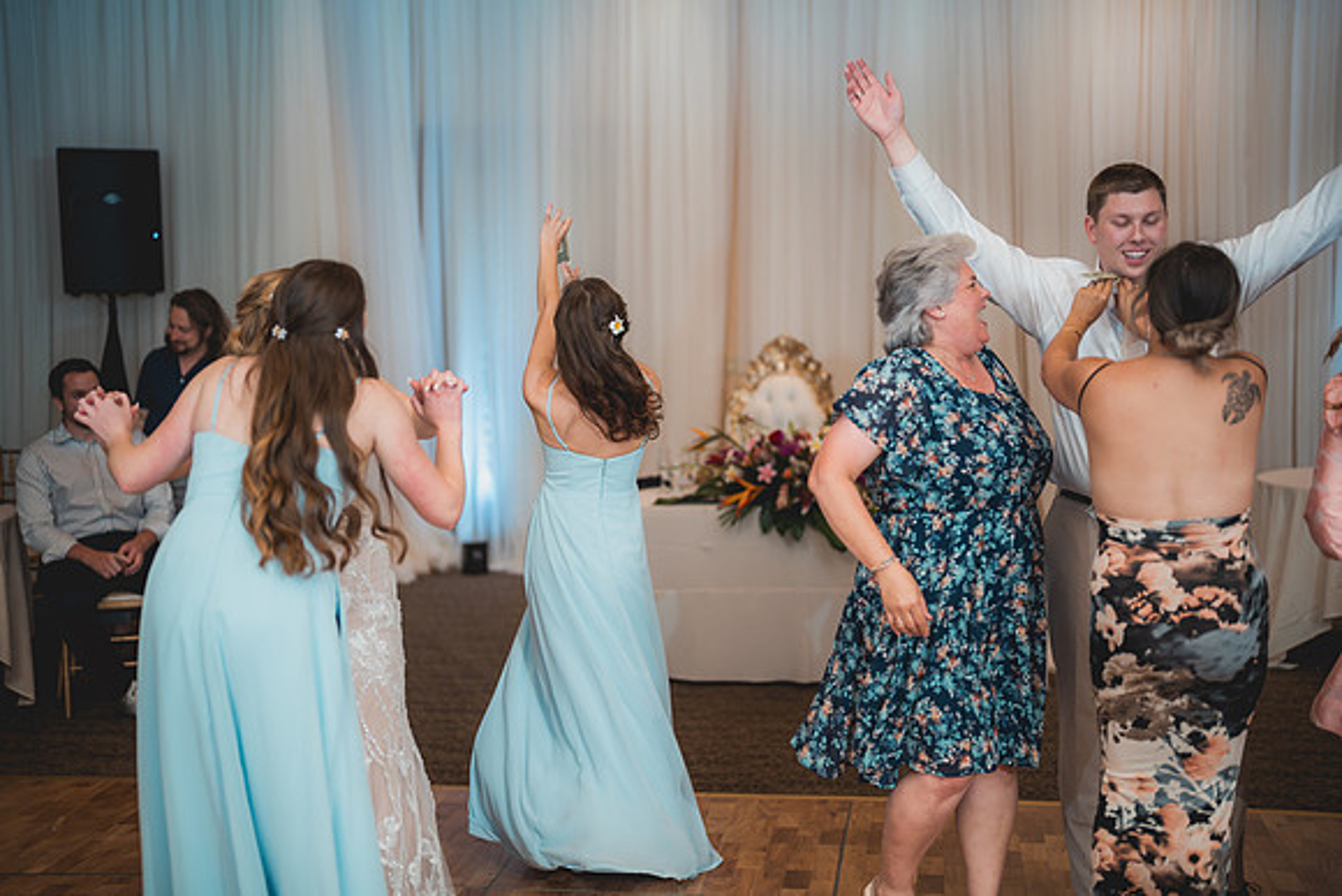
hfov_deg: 39.6
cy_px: 448
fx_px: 1864
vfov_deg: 27.0
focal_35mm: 50
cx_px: 671
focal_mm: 50
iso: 80
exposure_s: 1/250
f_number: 1.2
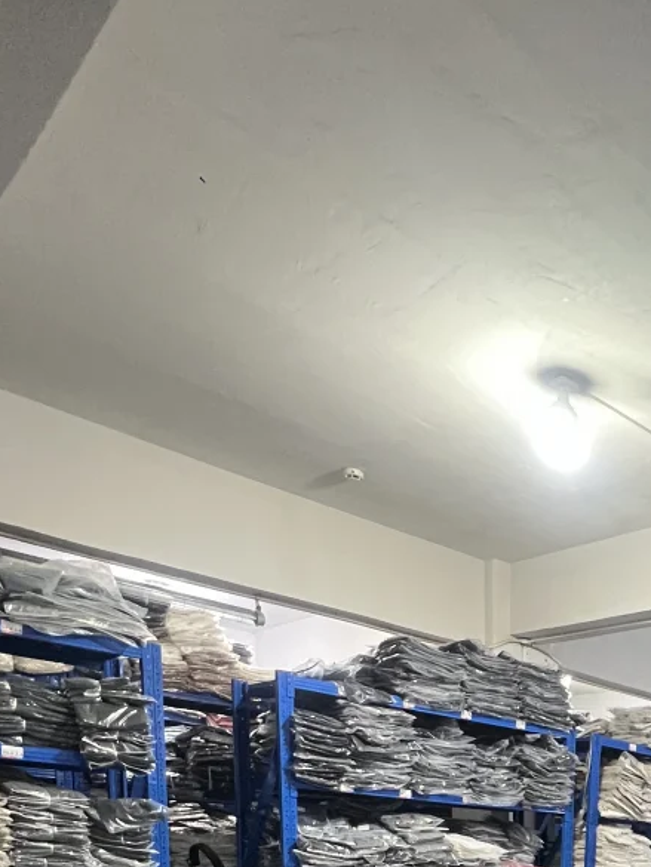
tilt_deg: -7.1
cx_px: 762
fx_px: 802
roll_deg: -2.1
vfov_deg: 42.5
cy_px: 984
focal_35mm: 32
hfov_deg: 35.6
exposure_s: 1/50
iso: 320
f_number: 1.8
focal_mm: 1.57
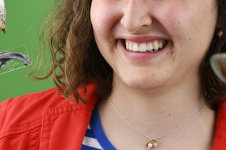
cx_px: 93
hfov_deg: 7.5
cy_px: 25
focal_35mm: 275
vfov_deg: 5.0
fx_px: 1726
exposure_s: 1/250
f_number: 8
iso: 1000
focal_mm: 145
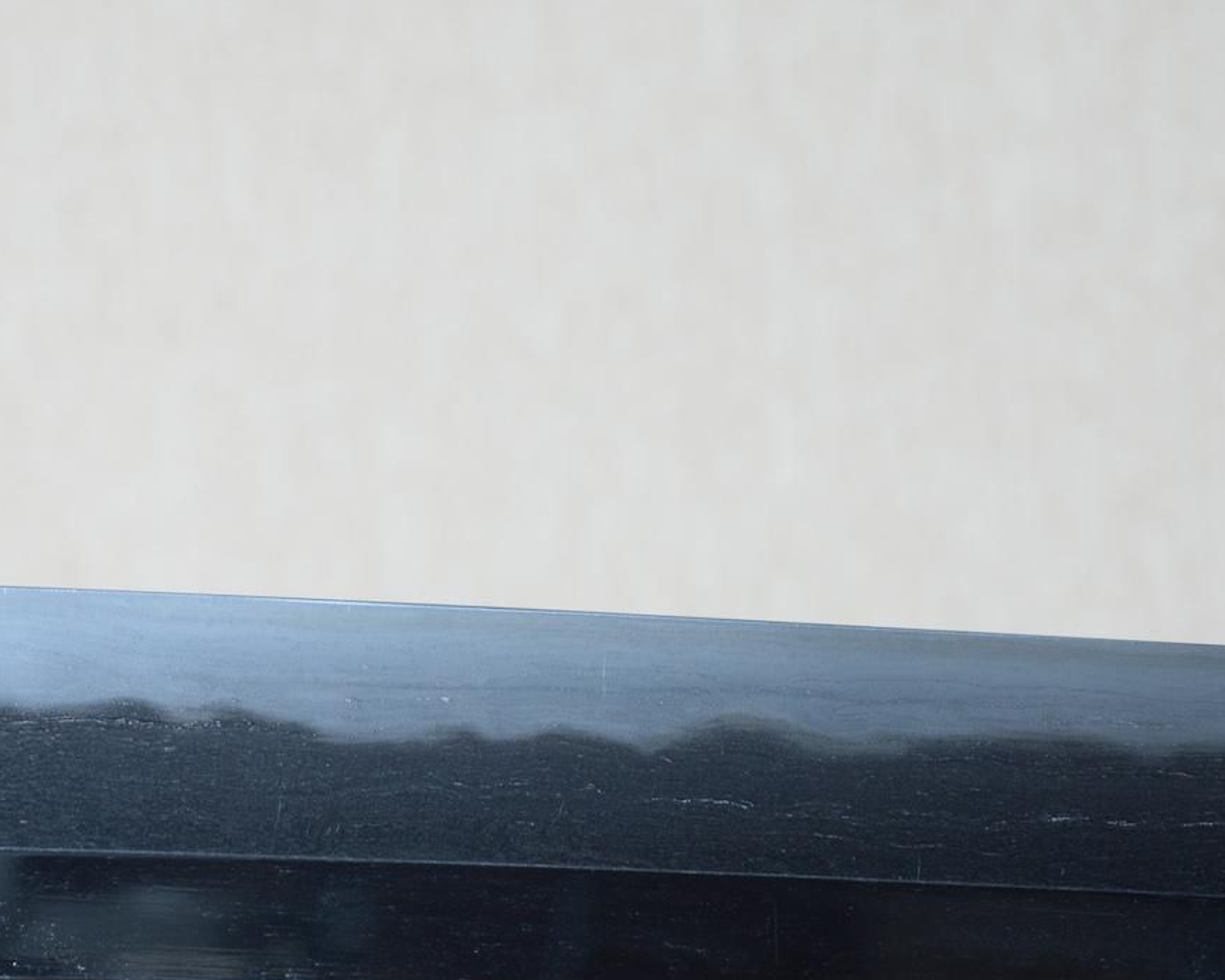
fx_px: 6191
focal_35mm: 171
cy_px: 610
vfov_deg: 9.0
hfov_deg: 11.3
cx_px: 397
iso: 400
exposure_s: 1/2
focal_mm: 75
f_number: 11
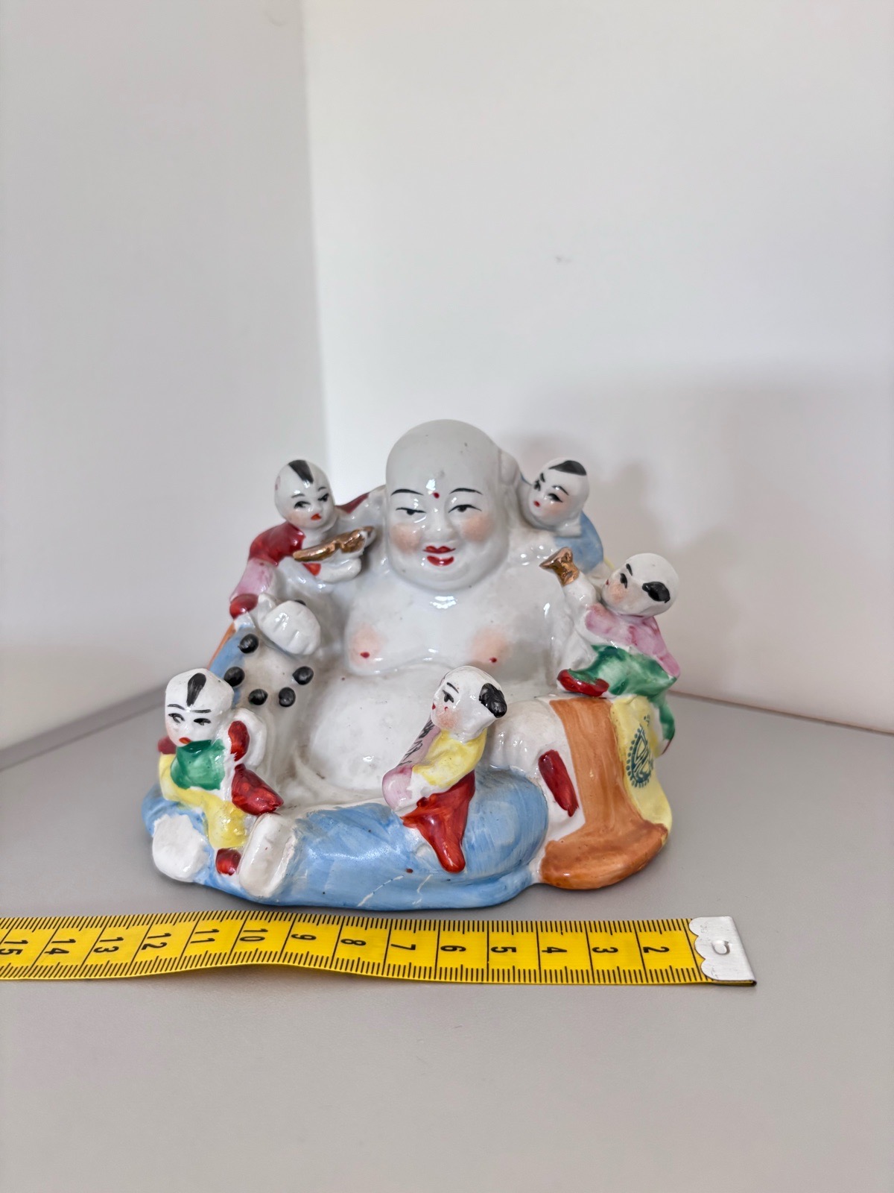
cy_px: 596
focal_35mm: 26
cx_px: 447
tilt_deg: -15.9
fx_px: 895
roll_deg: +1.9
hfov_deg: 53.1
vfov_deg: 67.3
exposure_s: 1/60
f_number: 1.6
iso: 400
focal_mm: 5.96
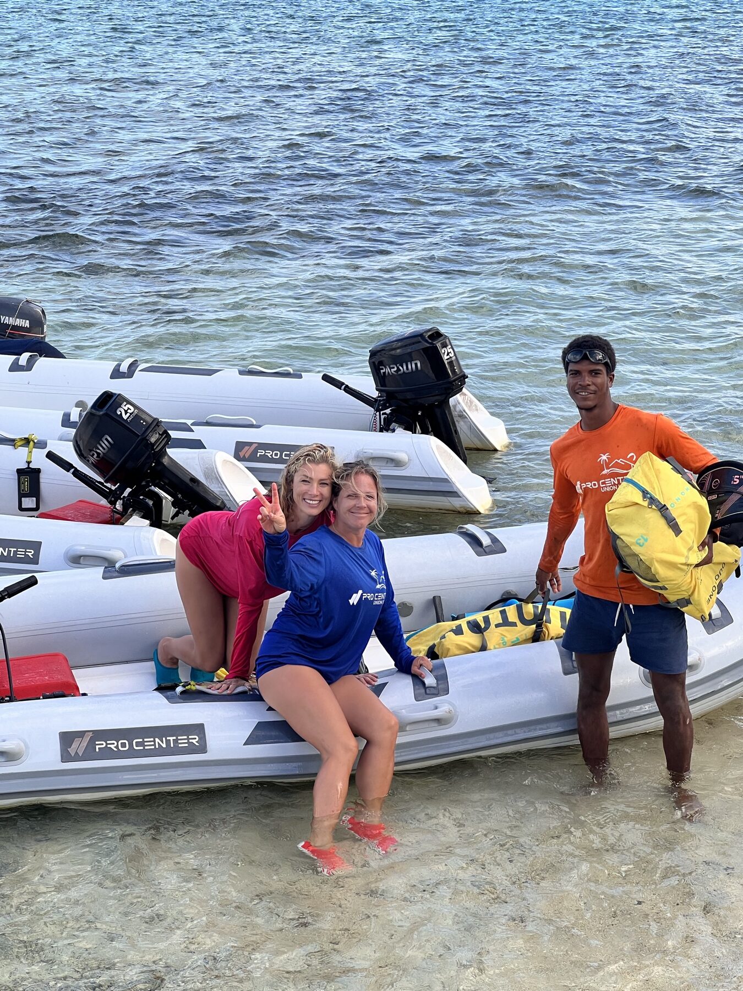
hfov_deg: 19.1
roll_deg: -1.5
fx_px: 2204
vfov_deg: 25.3
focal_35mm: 77
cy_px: 496
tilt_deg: -16.6
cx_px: 372
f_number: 2.8
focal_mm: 9
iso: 32
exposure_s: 1/198
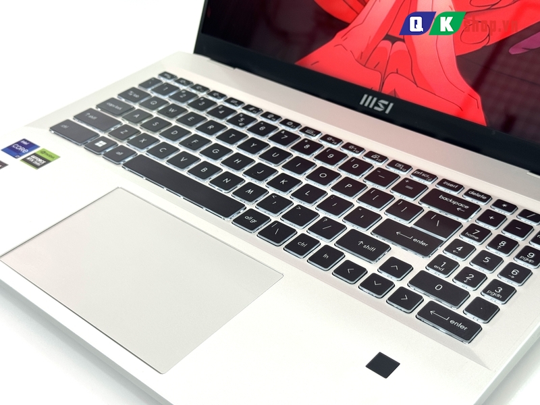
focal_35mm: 48
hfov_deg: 39.7
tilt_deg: -34.7
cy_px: 202
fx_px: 749
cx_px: 270
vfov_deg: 30.3
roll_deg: +3.2
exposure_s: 1/119
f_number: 1.78
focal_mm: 6.76
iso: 64
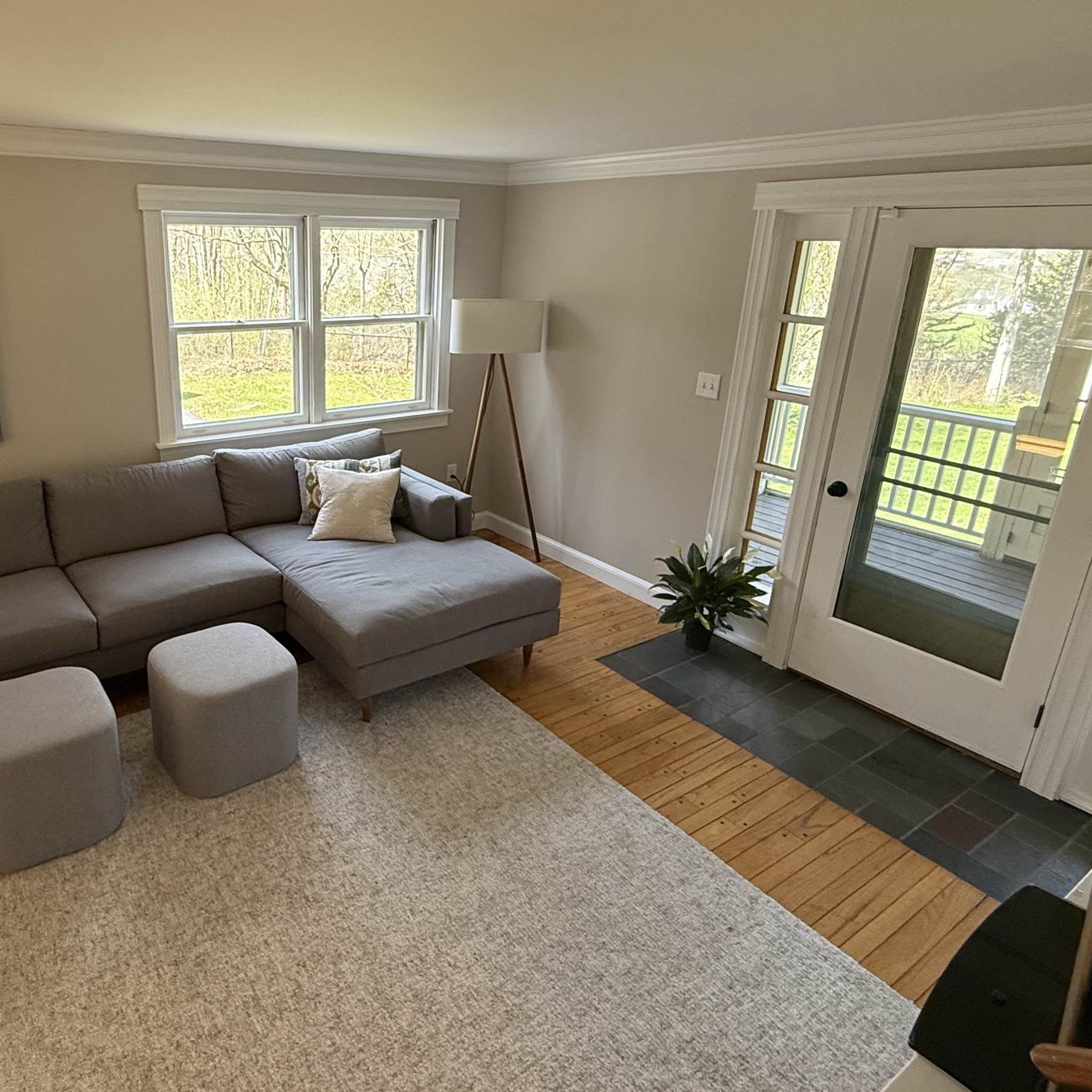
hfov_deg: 68.1
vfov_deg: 69.5
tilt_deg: -17.9
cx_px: 382
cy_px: 492
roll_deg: -0.8
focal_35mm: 22
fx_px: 785
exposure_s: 1/99
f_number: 2.2
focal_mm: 2.22
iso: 160
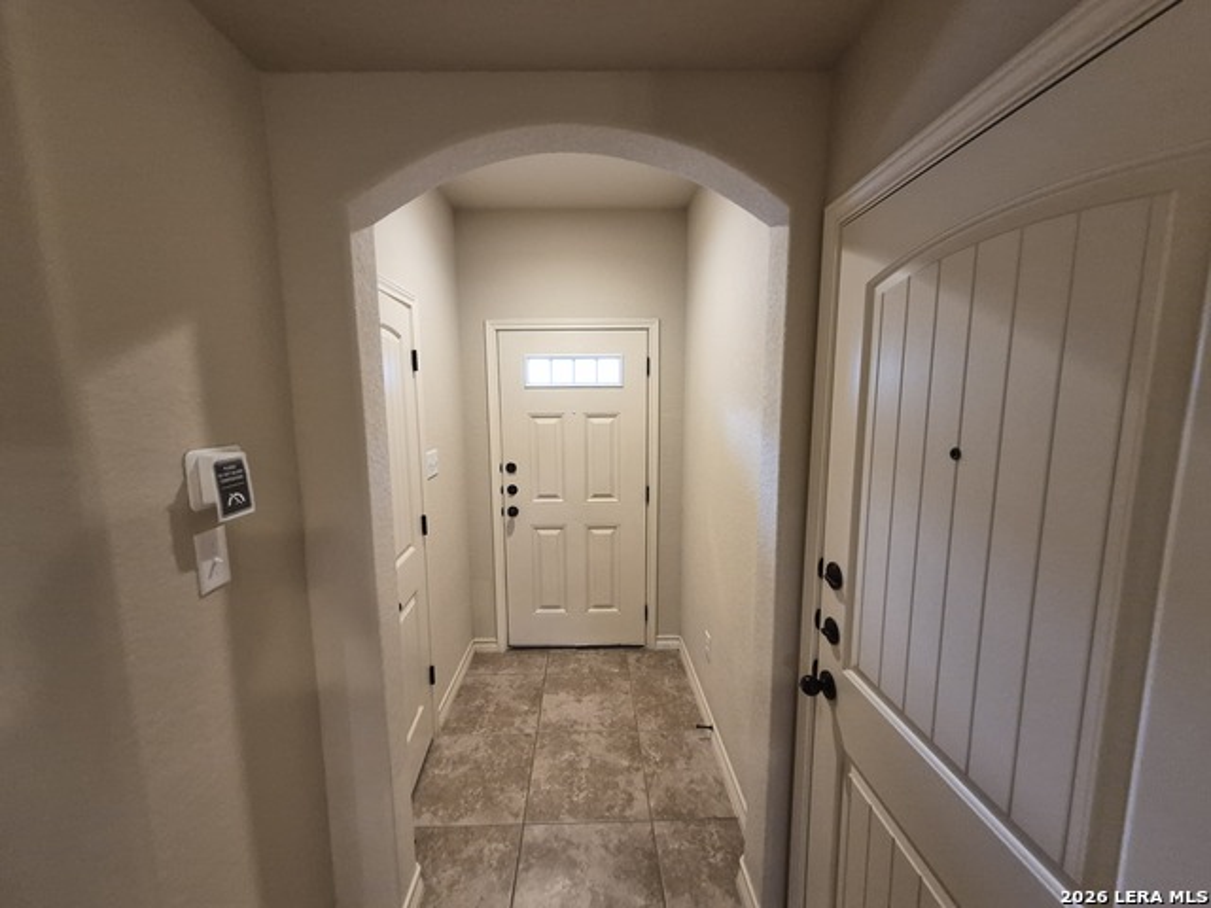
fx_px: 455
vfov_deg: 89.9
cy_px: 454
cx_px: 606
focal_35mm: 13
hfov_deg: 106.2
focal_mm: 1.74
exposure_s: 1/60
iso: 500
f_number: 2.2
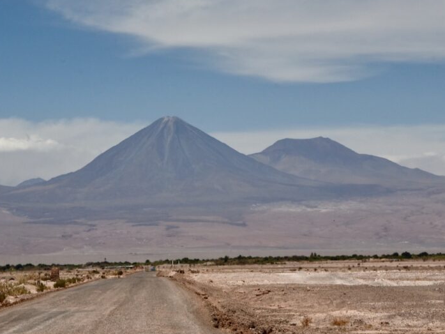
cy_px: 193
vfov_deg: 12.3
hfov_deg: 16.4
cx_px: 156
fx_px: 1543
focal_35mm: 120
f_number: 10
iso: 640
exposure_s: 1/3200
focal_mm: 85
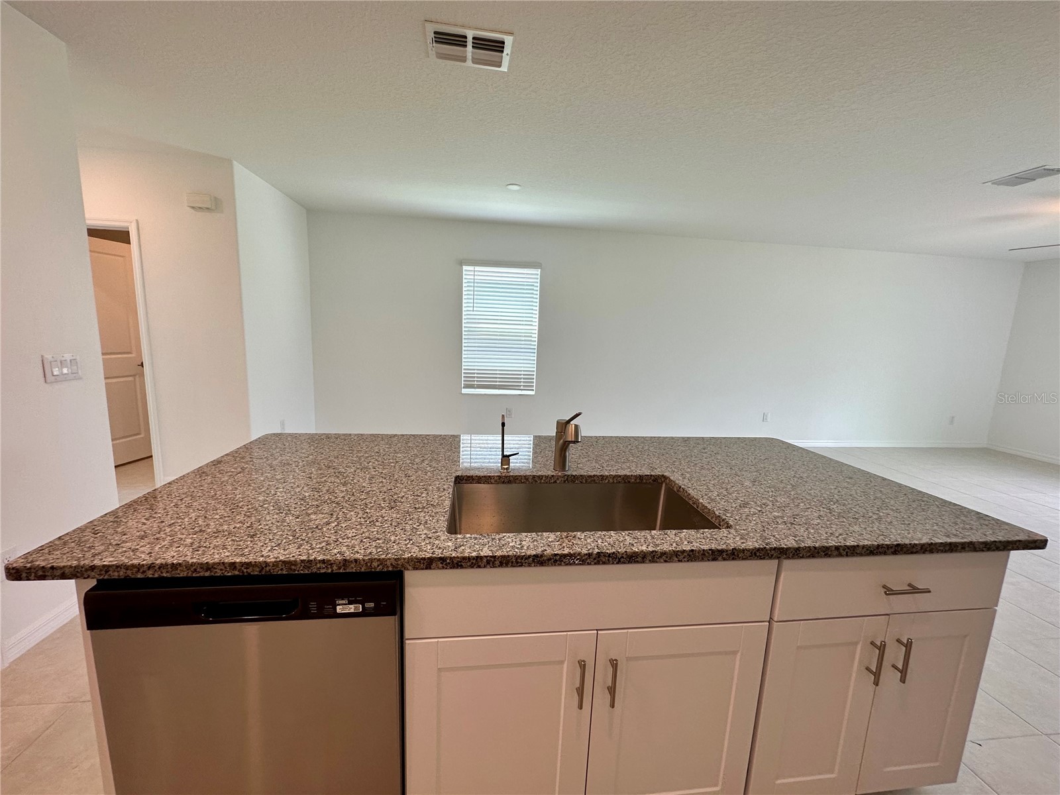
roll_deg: -2.2
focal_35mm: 14
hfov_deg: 102.1
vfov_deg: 85.7
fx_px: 429
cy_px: 398
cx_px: 530
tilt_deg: -9.6
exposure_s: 1/120
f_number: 2.2
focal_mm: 2.22
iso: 80
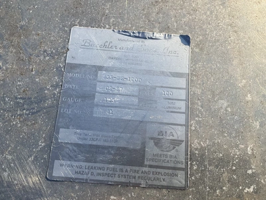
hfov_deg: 61.7
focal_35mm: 29
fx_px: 223
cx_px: 133
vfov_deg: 48.2
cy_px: 100
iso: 25
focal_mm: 3
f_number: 1.8
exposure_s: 1/1412
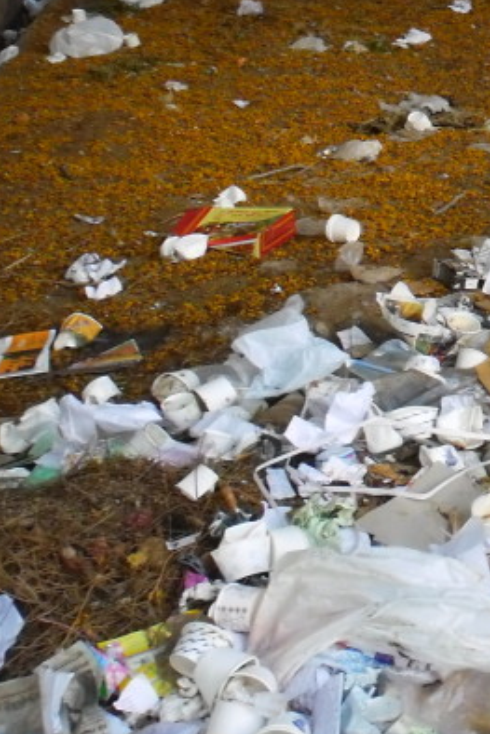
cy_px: 201
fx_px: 1489
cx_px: 809
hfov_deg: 16.4
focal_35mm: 73
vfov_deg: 27.4
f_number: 3.5
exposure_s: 1/51
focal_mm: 4.9
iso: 100
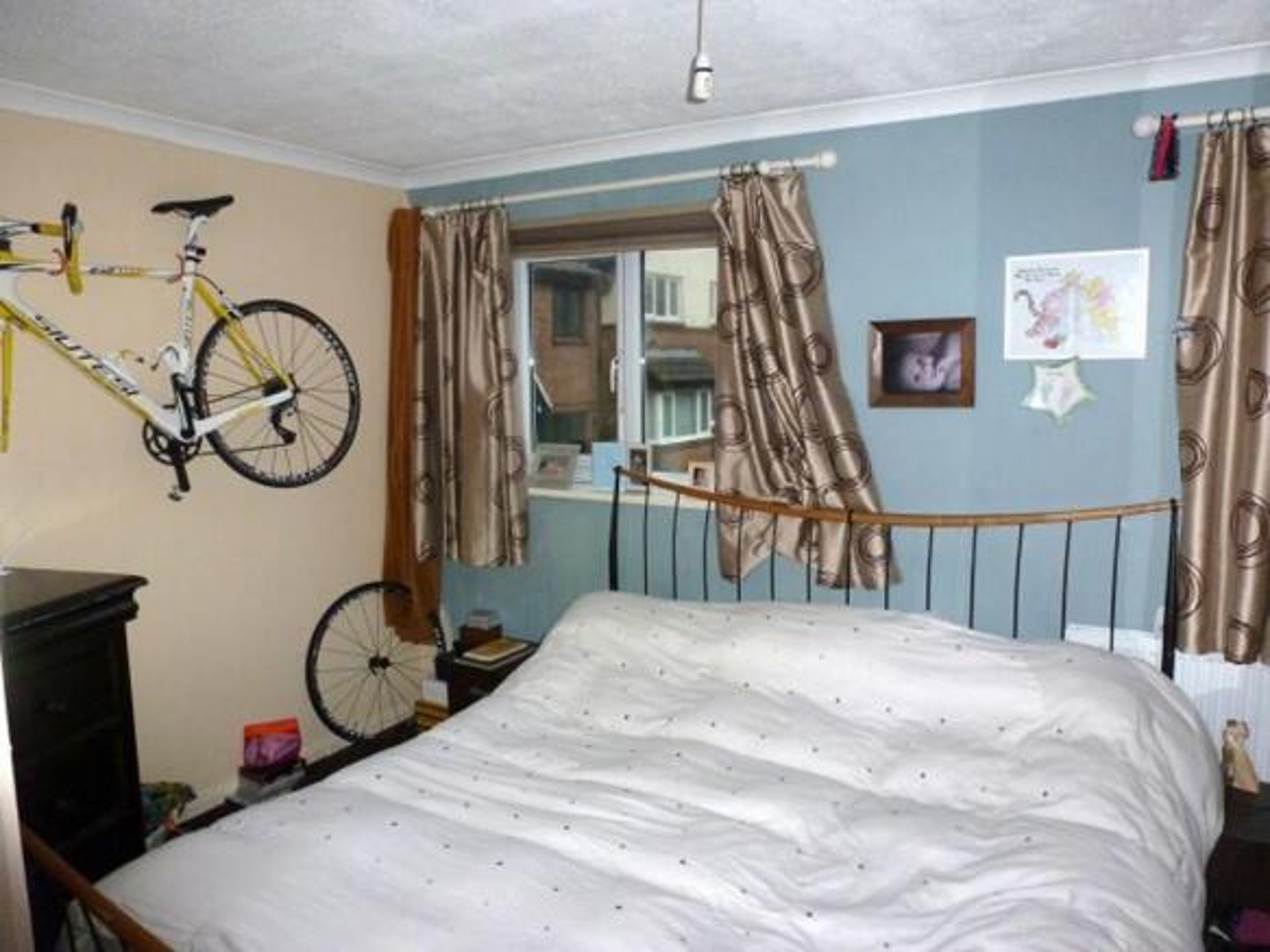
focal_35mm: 24
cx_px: 635
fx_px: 880
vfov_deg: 56.8
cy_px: 476
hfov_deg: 71.6
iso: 320
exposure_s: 1/60
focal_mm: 4.3
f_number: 3.3
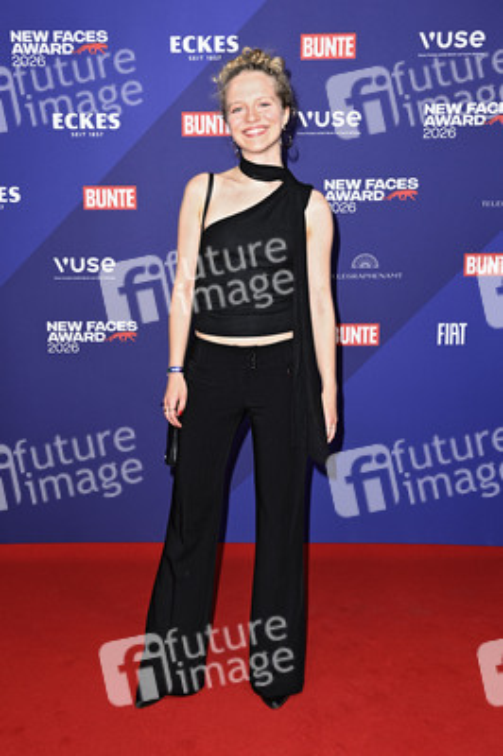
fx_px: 945
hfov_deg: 29.8
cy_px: 378
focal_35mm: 45
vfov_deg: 43.6
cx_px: 252
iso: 640
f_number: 5.6
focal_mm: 45
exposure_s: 1/250
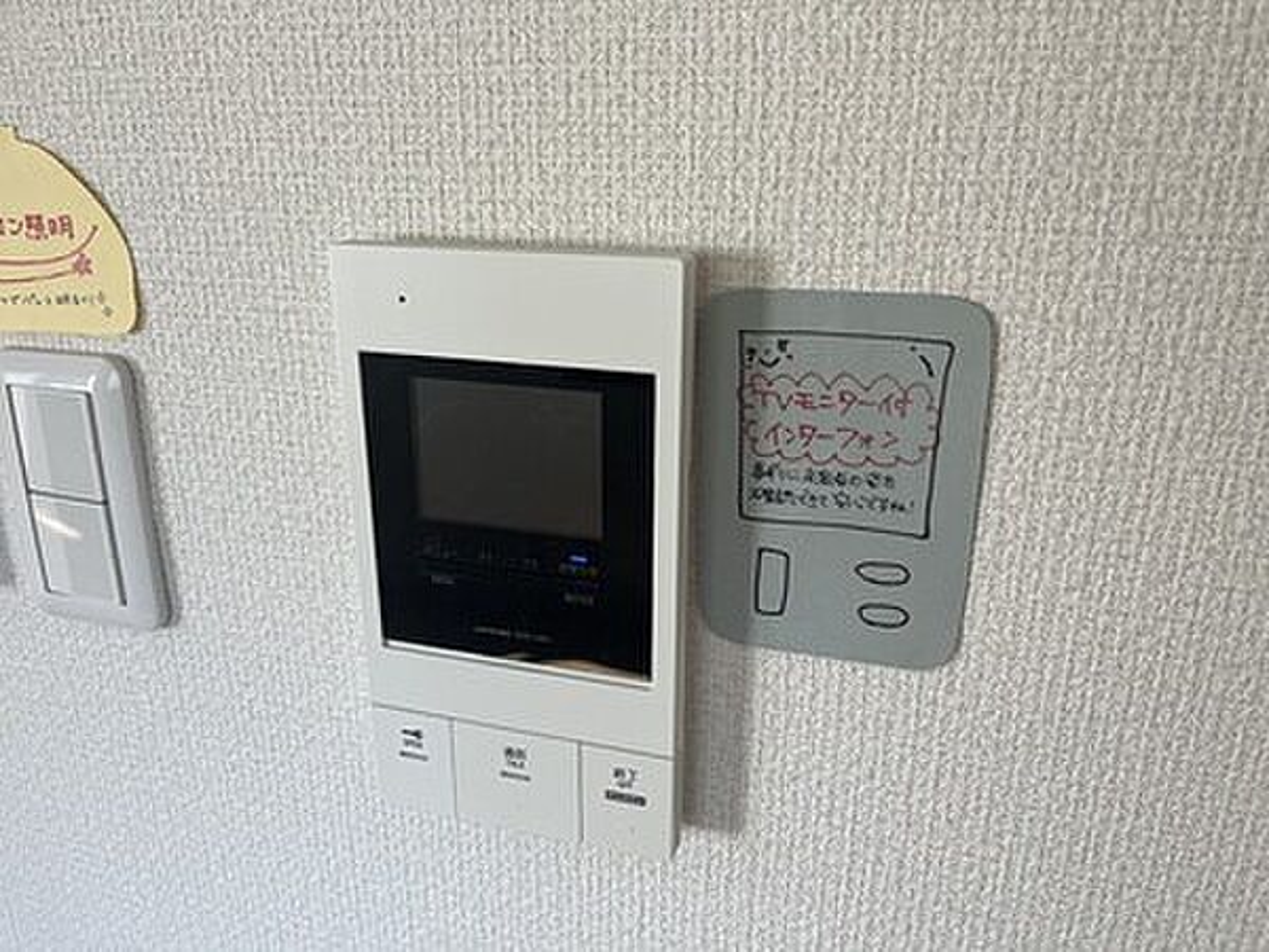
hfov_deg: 67.3
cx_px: 634
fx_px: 953
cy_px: 476
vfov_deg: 53.1
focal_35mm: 26
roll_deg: -0.8
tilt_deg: -20.3
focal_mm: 5.1
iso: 50
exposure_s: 1/122
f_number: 1.6
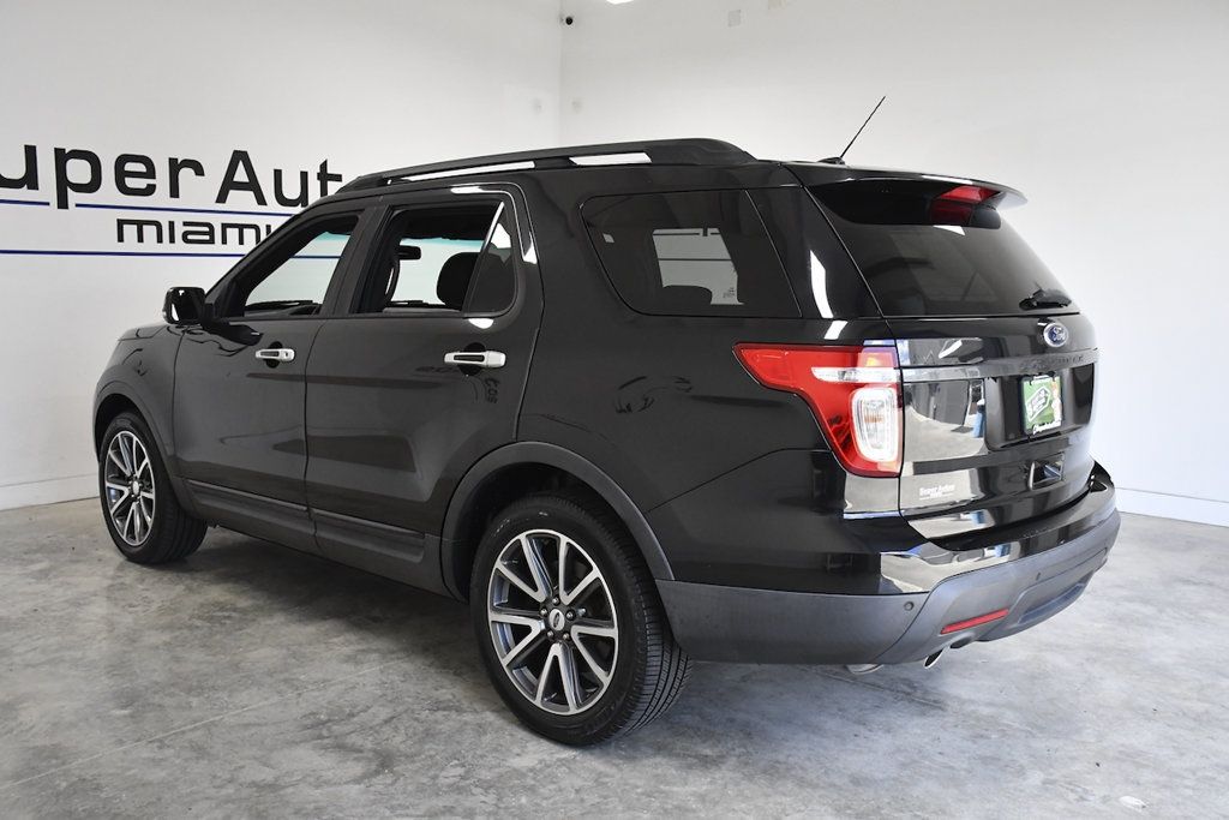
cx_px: 614
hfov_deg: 57.2
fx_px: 1127
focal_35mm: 33
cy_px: 410
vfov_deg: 40.0
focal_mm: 22
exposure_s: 1/1250
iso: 2500
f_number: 4.5
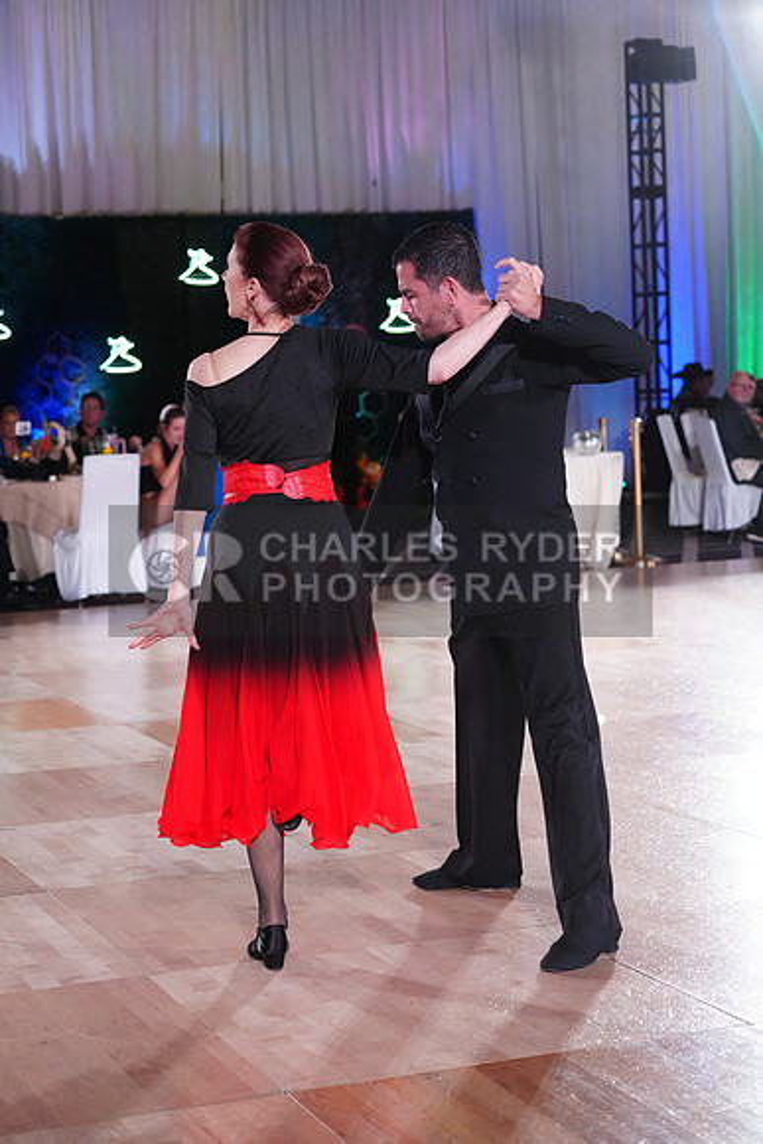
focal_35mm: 70
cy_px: 572
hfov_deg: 19.5
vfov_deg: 28.8
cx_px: 382
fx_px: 2224
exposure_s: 1/400
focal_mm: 70
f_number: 4
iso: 3200
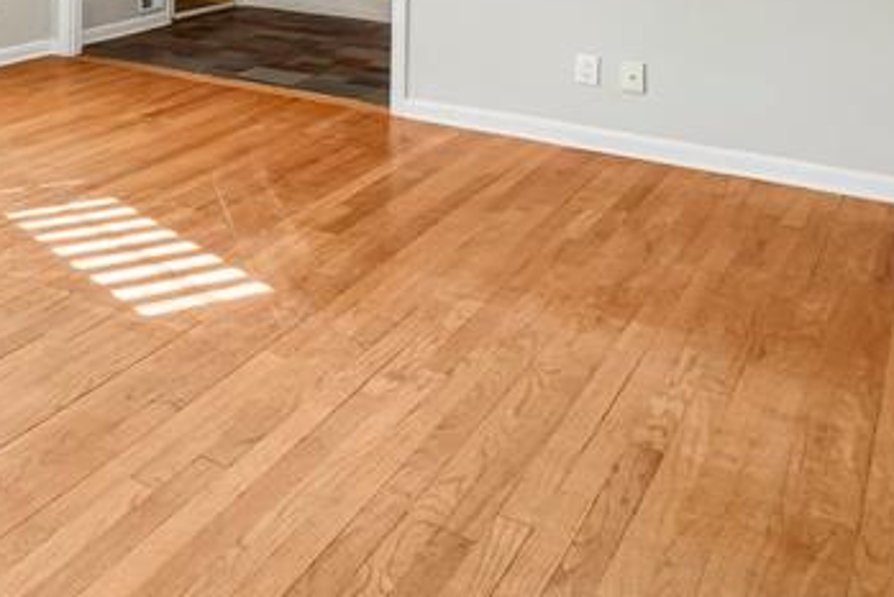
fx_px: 1093
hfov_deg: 34.2
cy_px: -149
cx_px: -218
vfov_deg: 26.6
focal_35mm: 44
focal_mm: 10
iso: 200
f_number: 8
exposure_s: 1/30
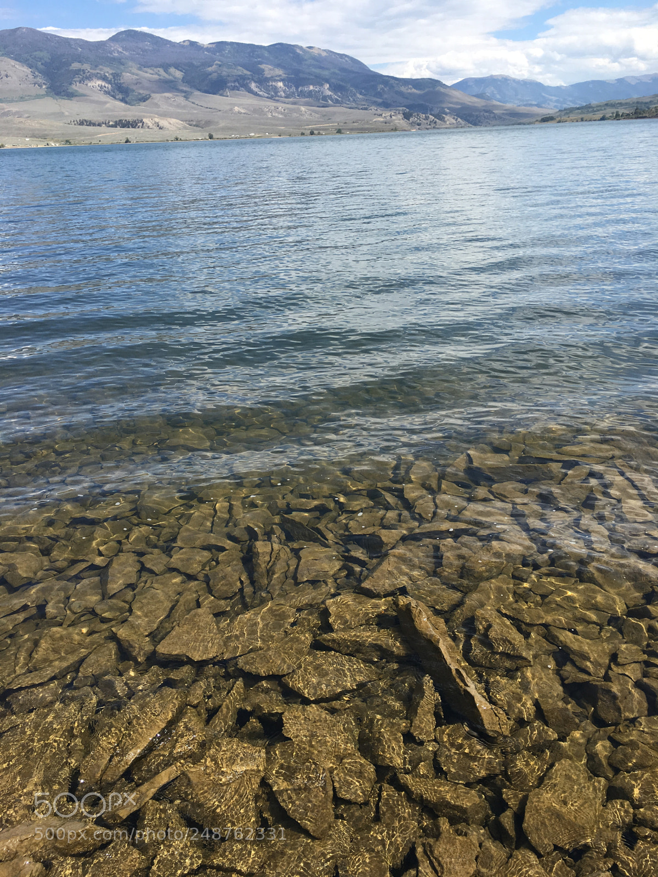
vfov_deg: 61.7
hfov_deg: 48.2
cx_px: 329
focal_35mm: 29
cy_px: 438
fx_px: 735
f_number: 2.2
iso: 25
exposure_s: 1/1012
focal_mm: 4.15
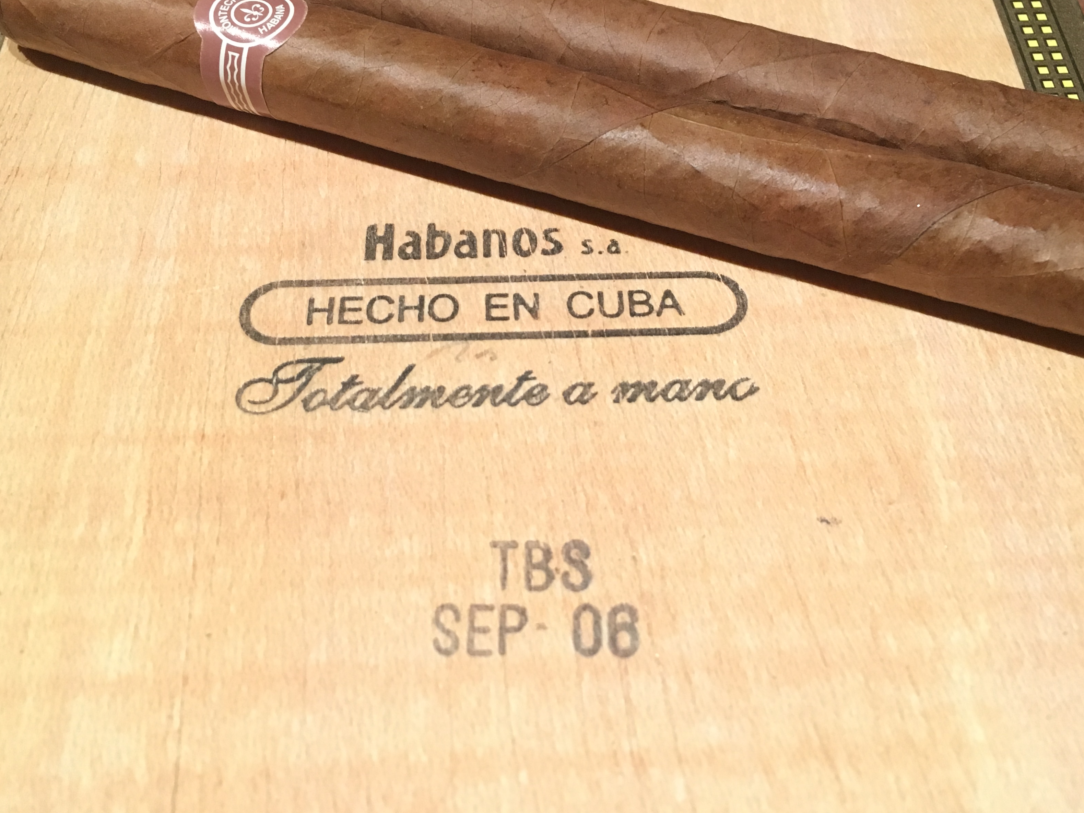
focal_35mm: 37
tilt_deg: -52.8
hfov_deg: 50.1
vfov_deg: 38.4
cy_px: 308
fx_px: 1159
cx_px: 567
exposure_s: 1/17
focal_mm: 4.15
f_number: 2.2
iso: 200
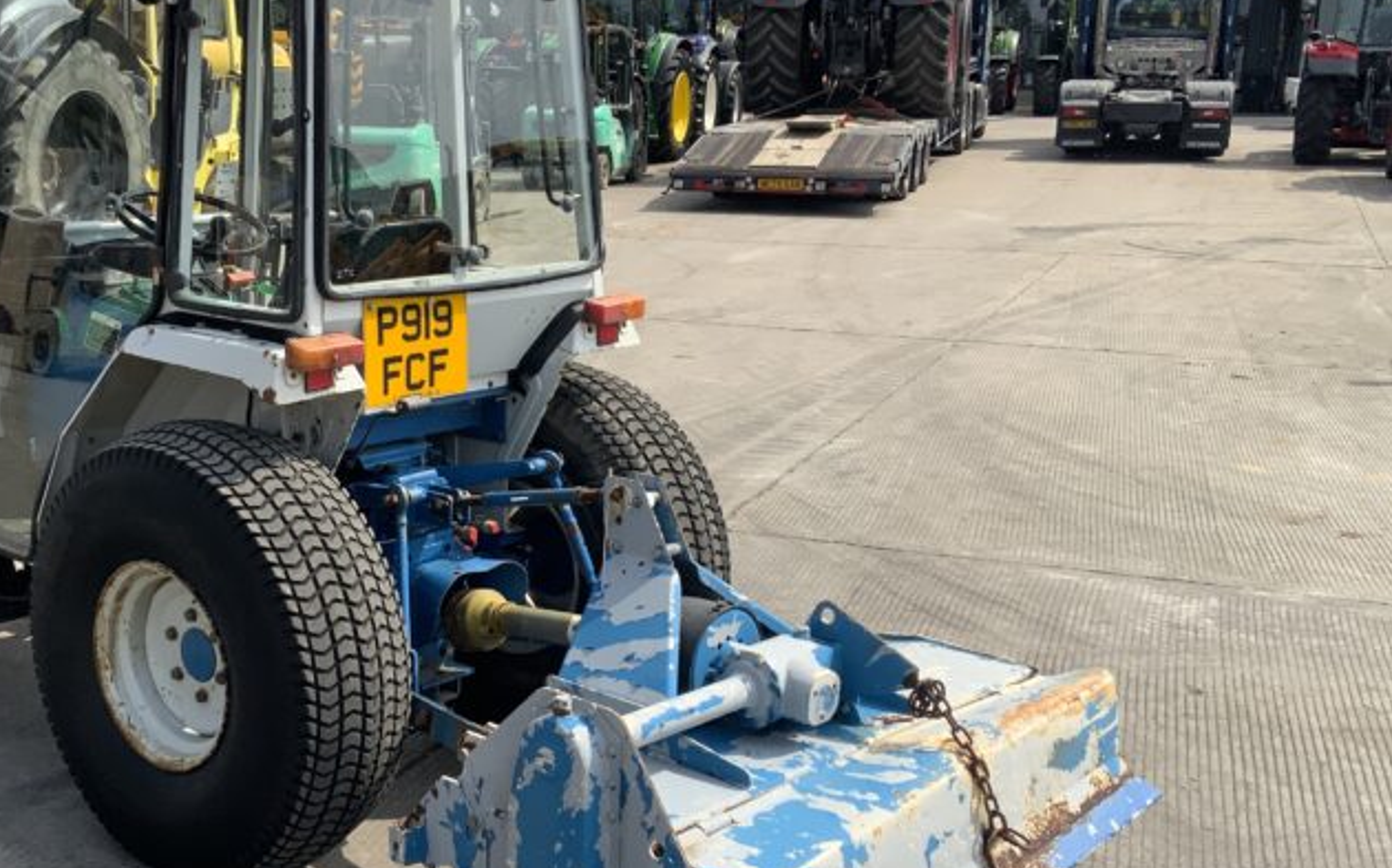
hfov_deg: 39.9
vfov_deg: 25.8
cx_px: 475
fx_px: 1896
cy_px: 508
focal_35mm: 50
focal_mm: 3
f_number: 1.8
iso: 16
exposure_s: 1/1377
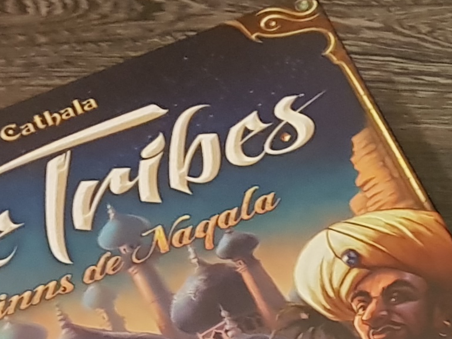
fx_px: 1776
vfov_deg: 9.8
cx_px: 774
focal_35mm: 136
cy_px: 769
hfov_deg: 13.3
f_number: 1.7
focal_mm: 4.2
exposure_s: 1/10
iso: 250
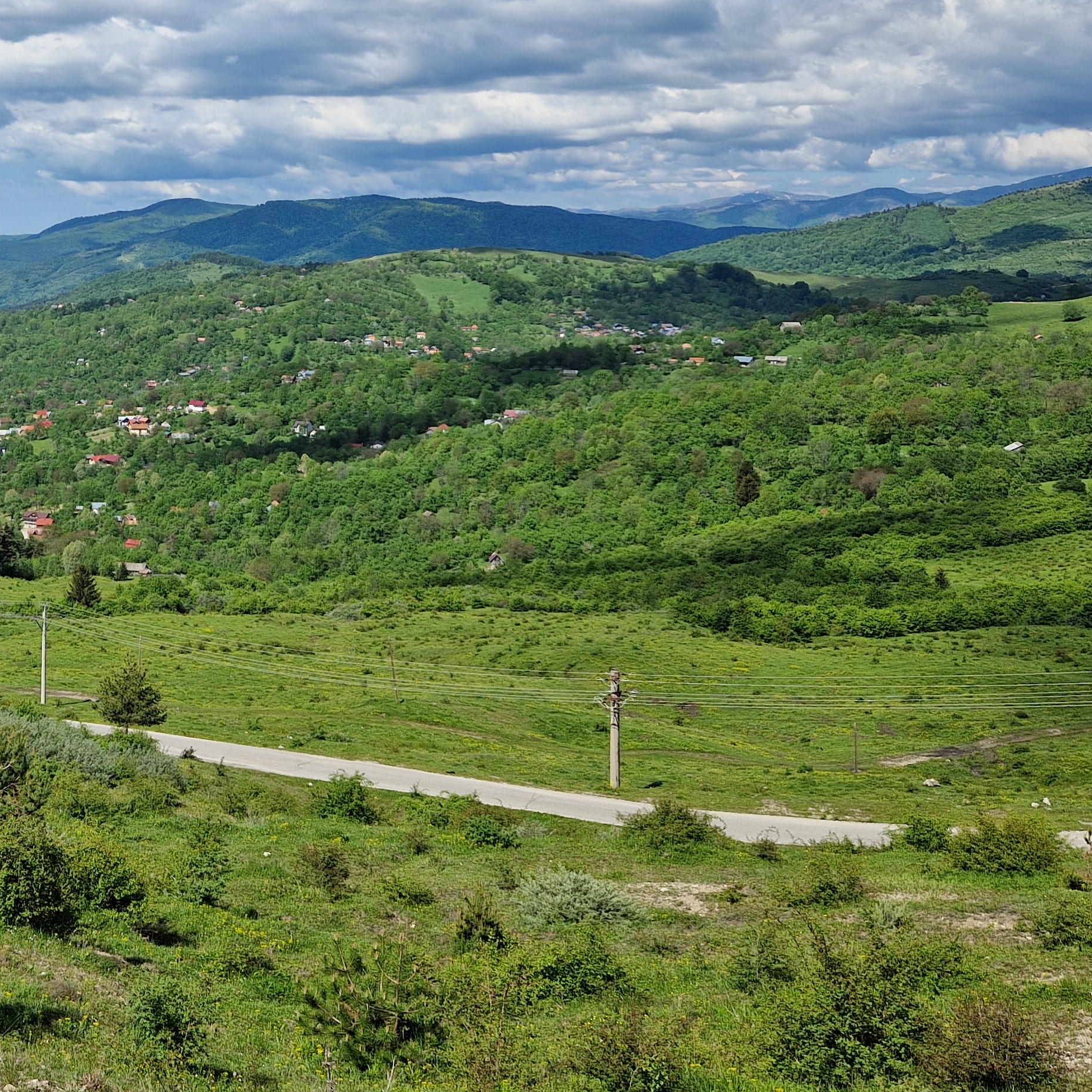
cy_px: 261
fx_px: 1570
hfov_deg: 36.7
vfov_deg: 37.3
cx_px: 183
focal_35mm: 44
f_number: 1.8
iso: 50
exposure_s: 1/3224
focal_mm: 5.4
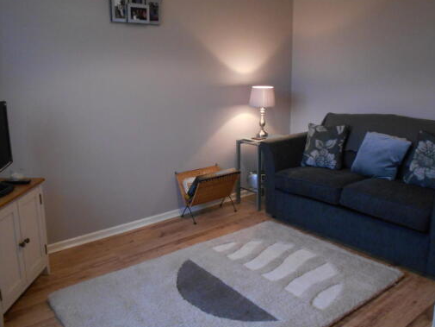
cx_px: 223
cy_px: 156
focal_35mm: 30
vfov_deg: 46.8
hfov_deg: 59.9
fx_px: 377
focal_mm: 4.6
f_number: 3.2
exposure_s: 1/30
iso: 400
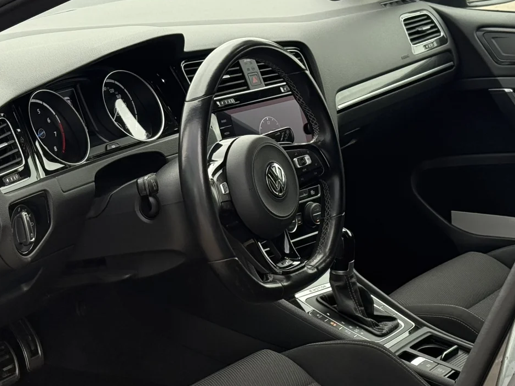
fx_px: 1458
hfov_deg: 19.7
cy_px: 383
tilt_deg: -23.3
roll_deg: -0.4
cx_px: 66
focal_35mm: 98
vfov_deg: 14.8
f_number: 1.78
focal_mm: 6.76
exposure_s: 1/242
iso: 160
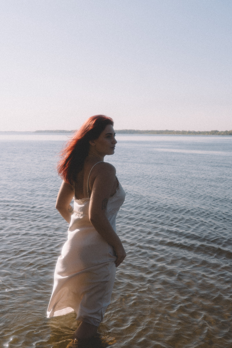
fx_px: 406
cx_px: 116
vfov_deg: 46.4
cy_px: 174
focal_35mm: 42
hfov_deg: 31.9
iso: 100
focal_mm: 28
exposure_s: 1/800
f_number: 6.3
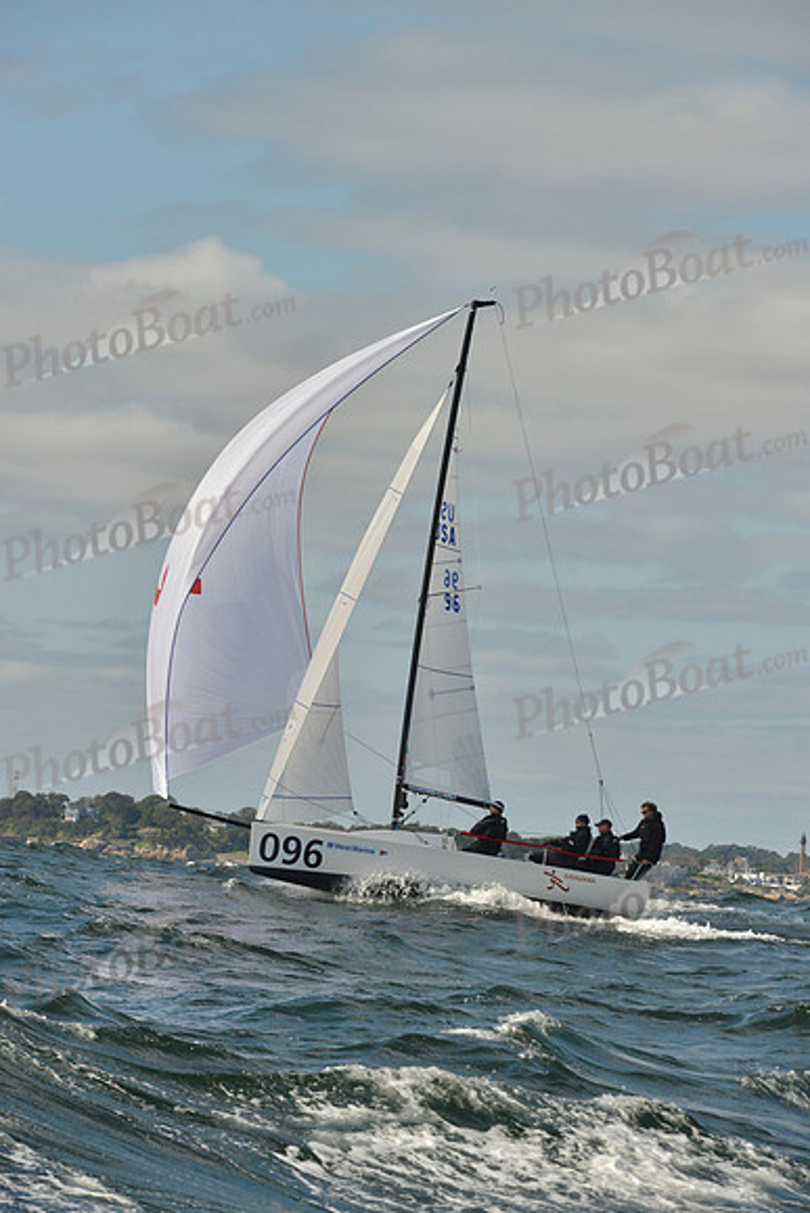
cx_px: 405
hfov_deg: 9.5
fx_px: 4890
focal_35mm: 145
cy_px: 606
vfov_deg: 14.2
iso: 400
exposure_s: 1/1600
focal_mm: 145
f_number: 10
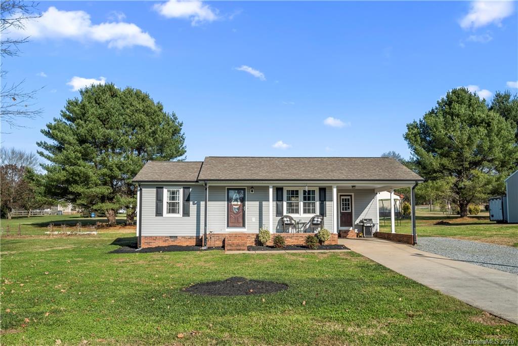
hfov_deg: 54.4
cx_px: 259
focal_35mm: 35
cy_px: 173
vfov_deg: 37.9
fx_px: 504
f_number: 11
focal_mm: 35
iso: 100
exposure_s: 1/125
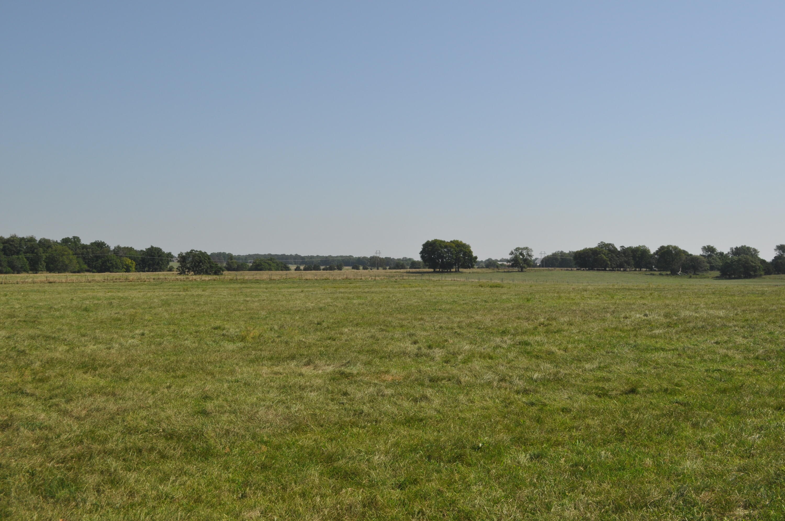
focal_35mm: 39
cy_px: 260
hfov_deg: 49.6
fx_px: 849
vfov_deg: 34.1
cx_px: 392
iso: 200
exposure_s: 1/400
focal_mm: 26
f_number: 10
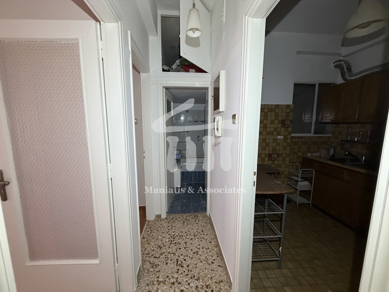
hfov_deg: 102.1
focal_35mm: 14
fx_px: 157
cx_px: 194
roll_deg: +0.3
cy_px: 146
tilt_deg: -6.6
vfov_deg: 85.7
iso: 320
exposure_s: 1/76
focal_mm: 2.22
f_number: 2.2
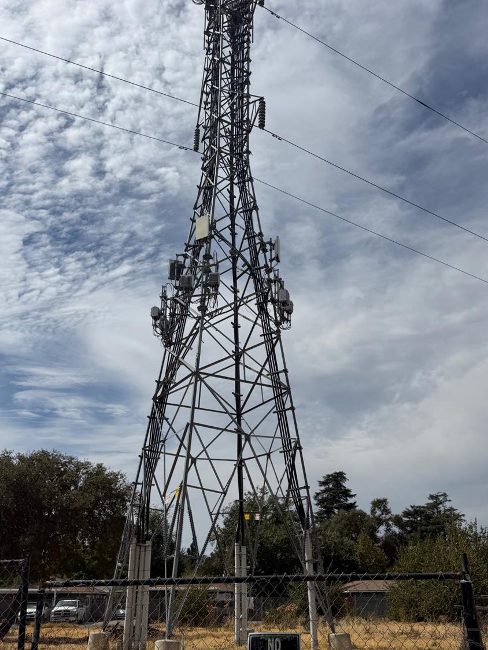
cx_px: 265
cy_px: 350
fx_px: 601
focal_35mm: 32
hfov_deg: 44.1
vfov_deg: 56.7
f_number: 1.78
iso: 100
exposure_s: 1/22727
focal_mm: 6.76
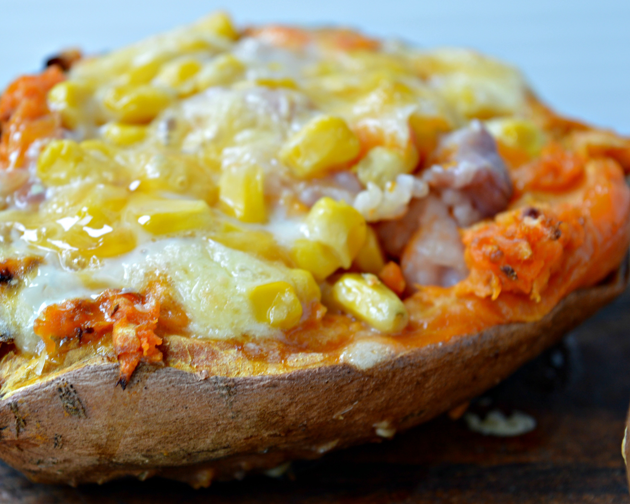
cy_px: 251
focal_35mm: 94
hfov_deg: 20.4
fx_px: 1745
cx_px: 250
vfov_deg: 16.4
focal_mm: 55
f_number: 5.6
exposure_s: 1/15
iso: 200
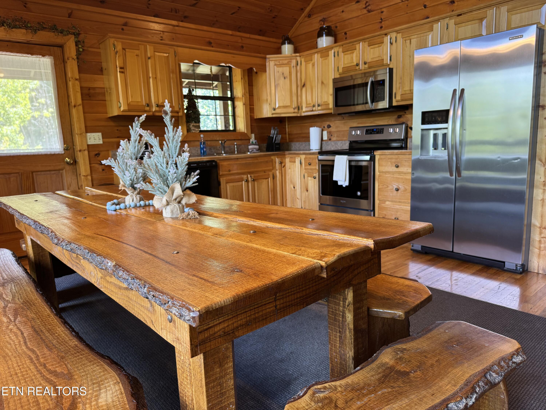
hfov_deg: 71.6
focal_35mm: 24
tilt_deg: -10.1
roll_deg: +2.5
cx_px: 273
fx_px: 379
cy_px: 205
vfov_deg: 56.8
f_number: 1.78
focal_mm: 6.76
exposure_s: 1/60
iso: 125
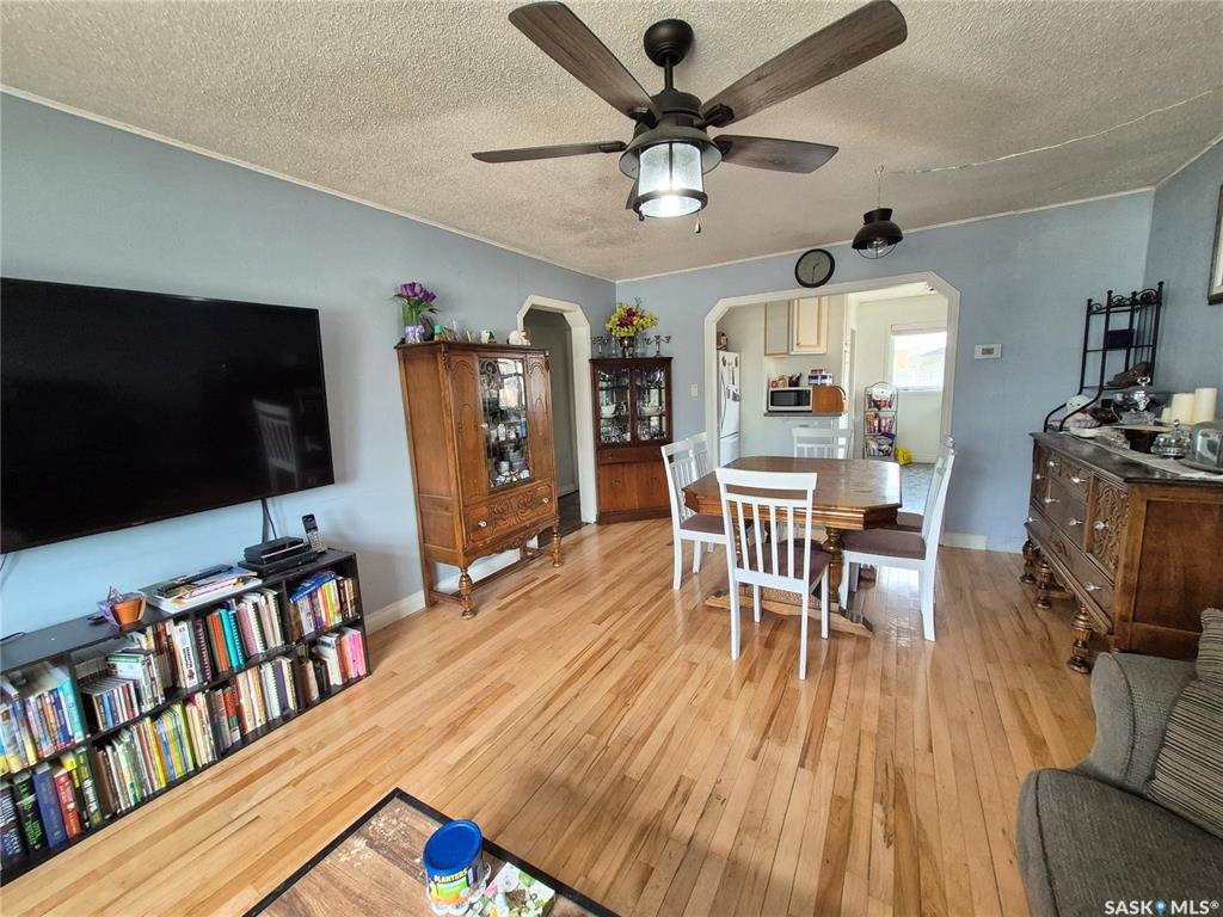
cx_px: 612
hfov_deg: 106.2
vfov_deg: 89.9
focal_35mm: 13
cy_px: 458
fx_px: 459
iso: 400
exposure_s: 1/60
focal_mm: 1.74
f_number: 2.2
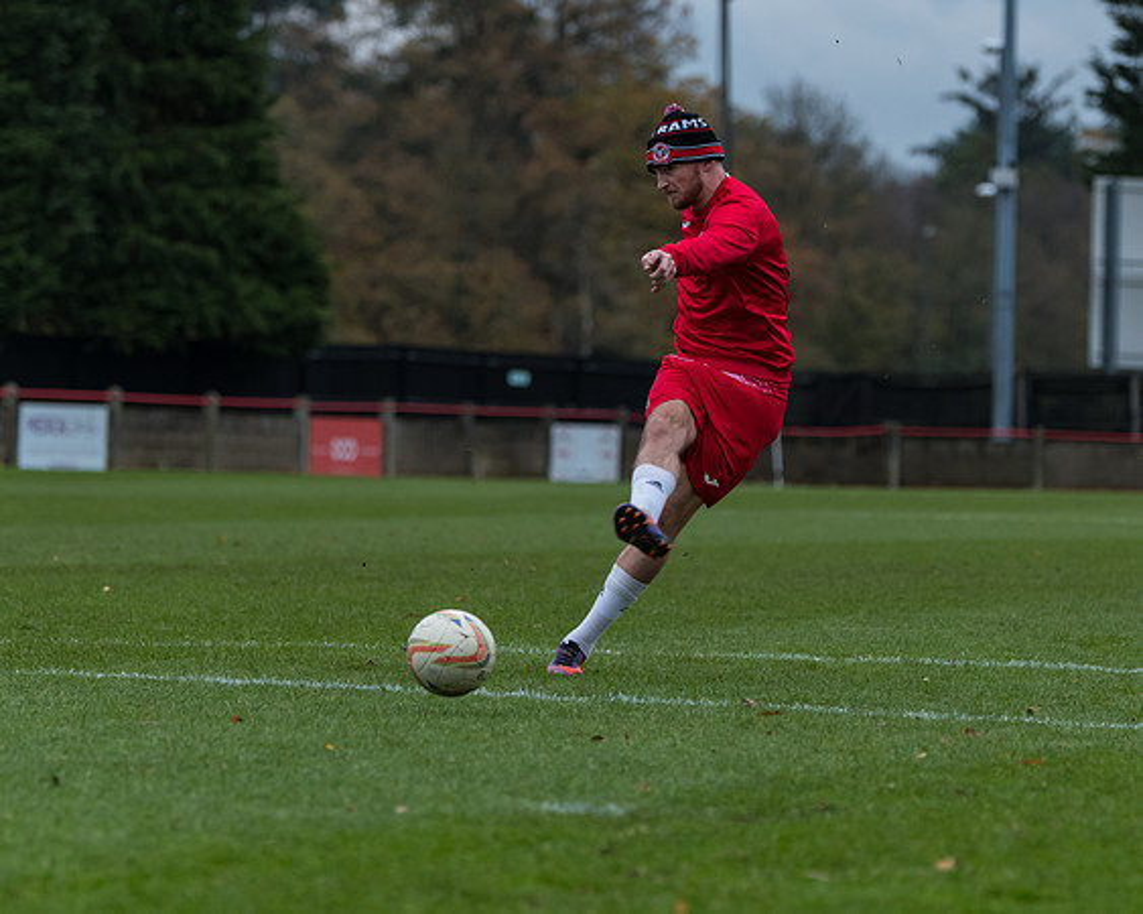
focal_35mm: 207
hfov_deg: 9.3
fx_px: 7016
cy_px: 457
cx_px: 645
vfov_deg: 7.5
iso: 800
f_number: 2.8
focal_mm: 122
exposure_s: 1/1000
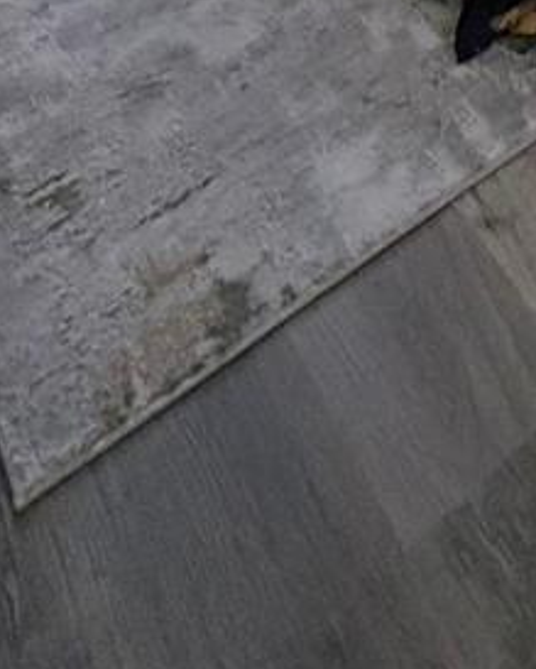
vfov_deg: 18.9
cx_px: 739
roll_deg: +2.4
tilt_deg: -9.0
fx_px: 1188
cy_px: -674
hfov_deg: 22.2
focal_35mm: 60
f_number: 2.2
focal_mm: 2.22
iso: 320
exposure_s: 1/121
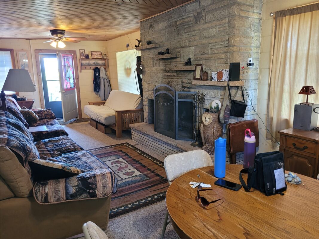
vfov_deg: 53.1
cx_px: 160
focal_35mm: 26
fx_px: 240
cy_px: 120
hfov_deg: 67.3
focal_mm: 5.4
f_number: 1.8
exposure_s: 1/40
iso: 250
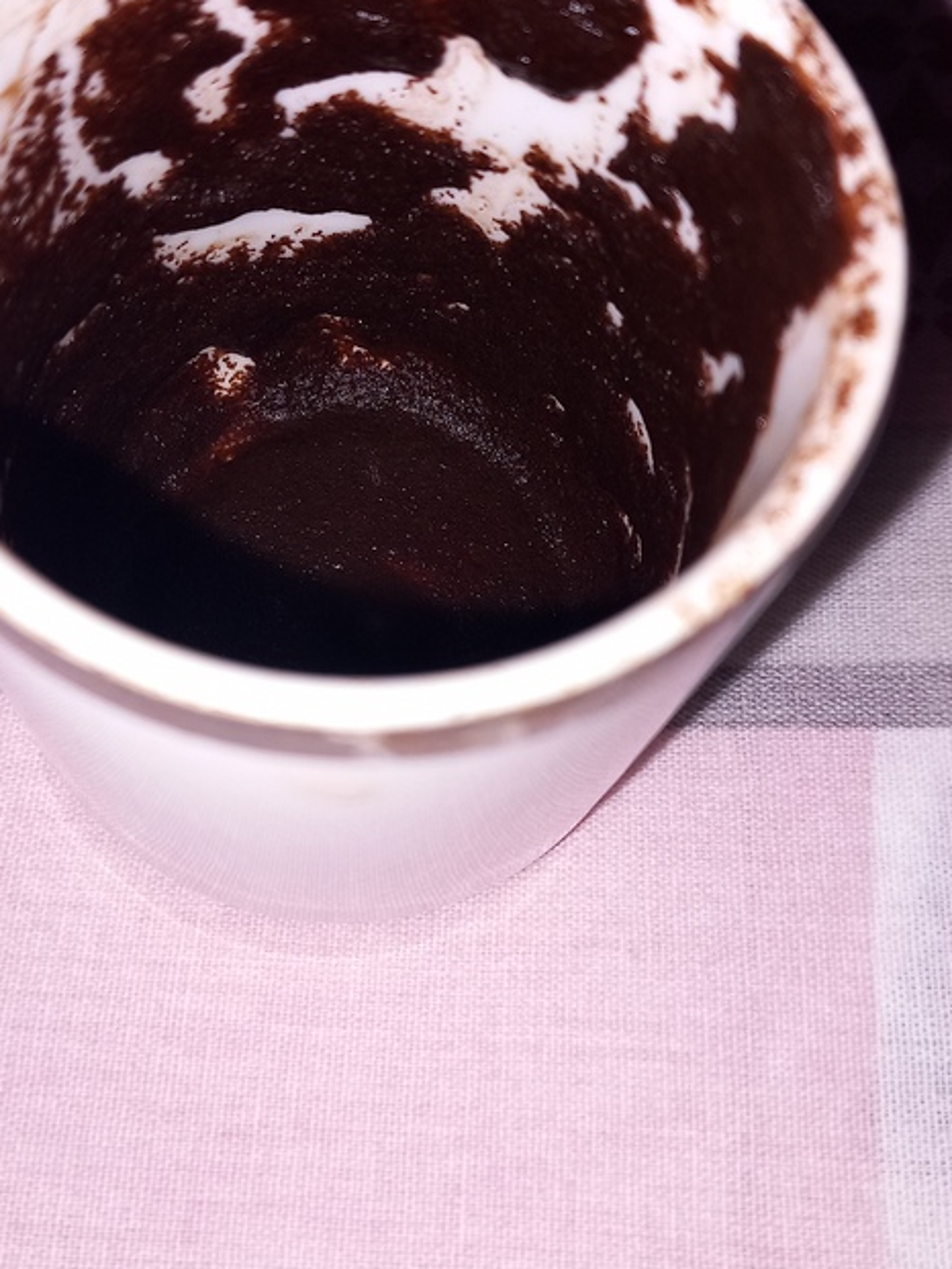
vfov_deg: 46.5
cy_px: 503
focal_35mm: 40
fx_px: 1466
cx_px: 384
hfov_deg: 35.9
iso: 32
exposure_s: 1/100
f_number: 1.8
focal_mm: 4
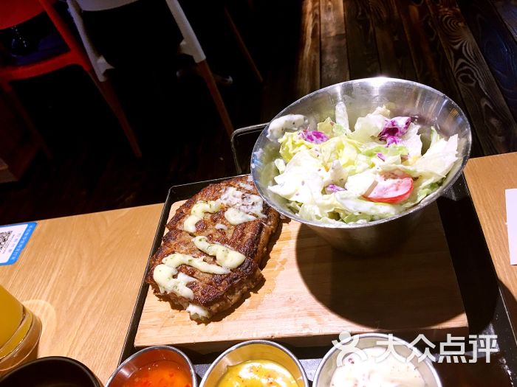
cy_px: 194
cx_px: 258
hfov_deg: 61.7
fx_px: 433
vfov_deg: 48.2
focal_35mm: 29
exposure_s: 1/17
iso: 40
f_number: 2.2
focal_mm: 4.15
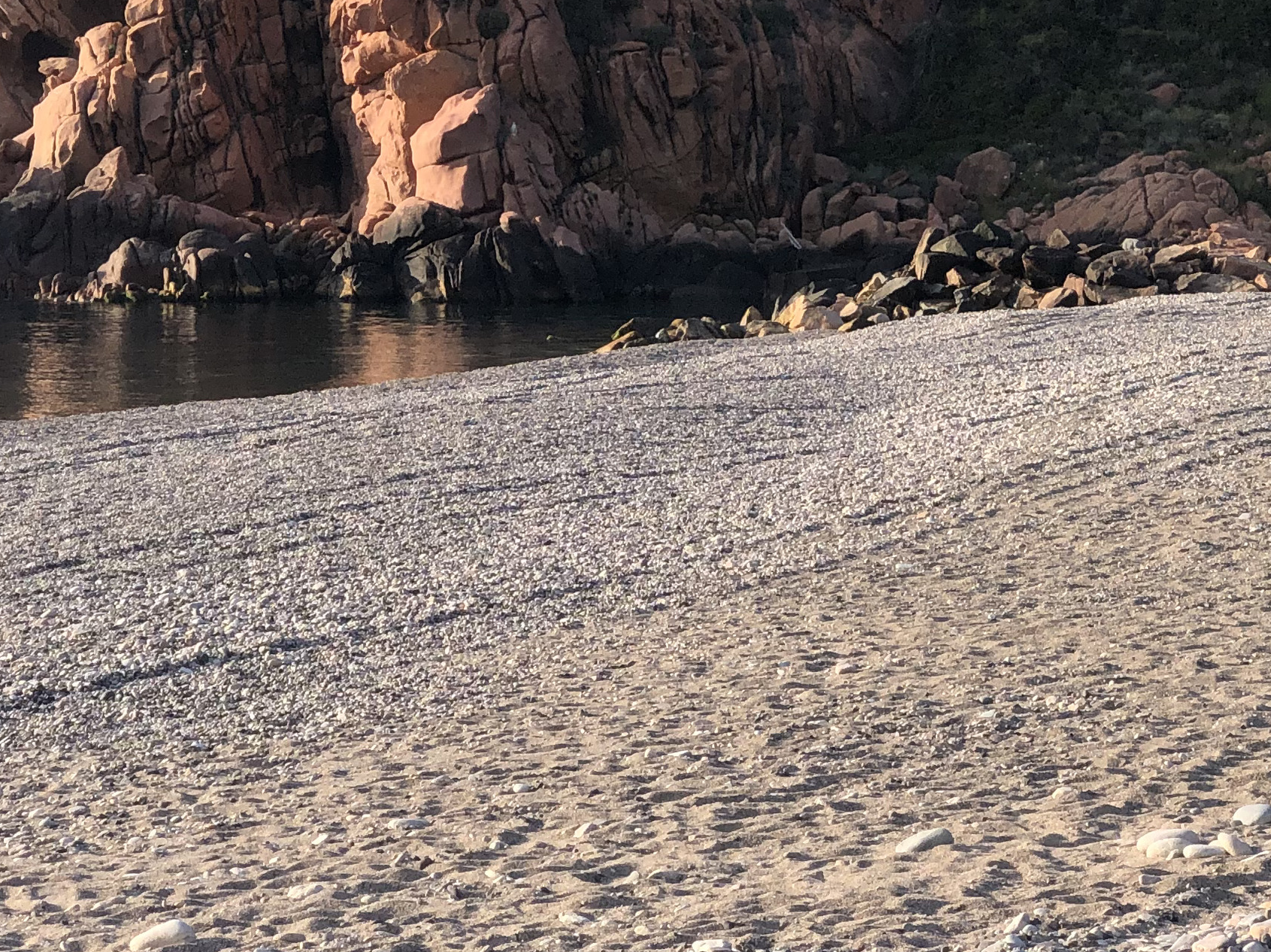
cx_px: 645
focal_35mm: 123
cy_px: -89
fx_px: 4516
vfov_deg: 11.9
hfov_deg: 16.0
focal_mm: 6
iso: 16
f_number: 2.4
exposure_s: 1/623
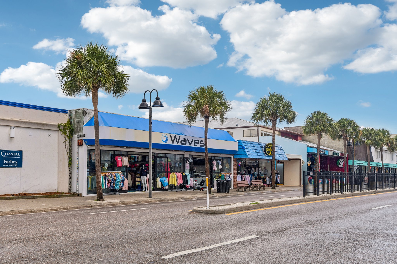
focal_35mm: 35
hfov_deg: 54.4
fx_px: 386
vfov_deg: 37.8
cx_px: 198
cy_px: 132
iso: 400
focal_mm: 35
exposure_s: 1/1000
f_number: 8
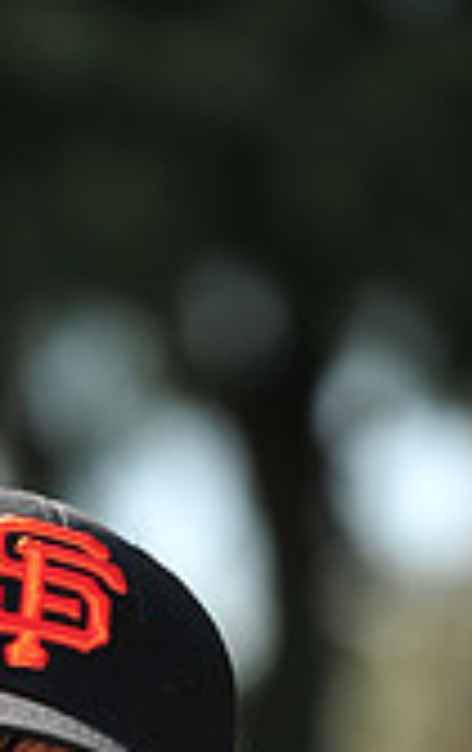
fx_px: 9407
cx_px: -270
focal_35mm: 459
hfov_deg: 2.9
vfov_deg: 4.5
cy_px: 1283
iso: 200
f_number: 4.5
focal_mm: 130
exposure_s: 1/800
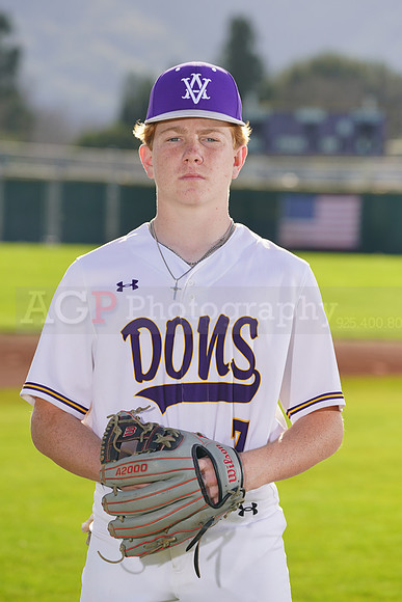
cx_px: 201
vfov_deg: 9.2
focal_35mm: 224
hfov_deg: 6.1
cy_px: 301
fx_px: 3749
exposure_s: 1/250
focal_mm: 224
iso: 100
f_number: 8
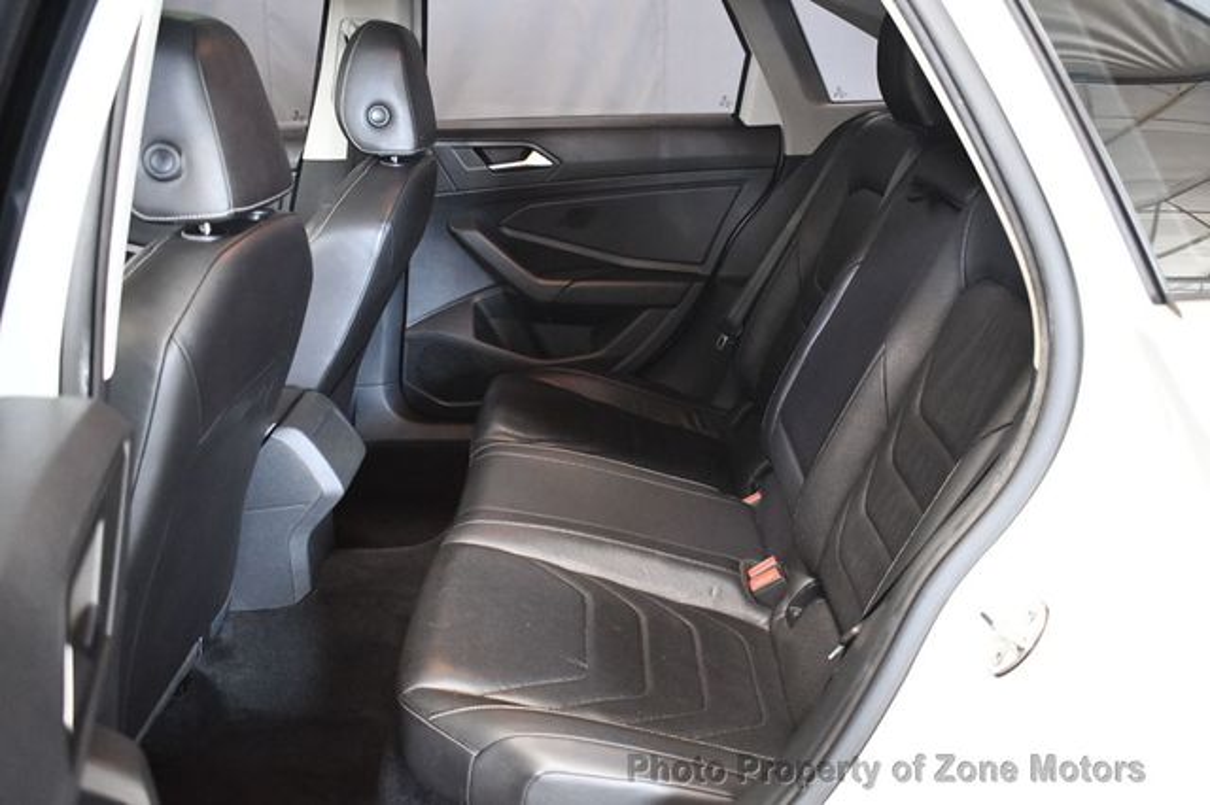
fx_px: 1109
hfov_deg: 57.2
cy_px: 402
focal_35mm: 33
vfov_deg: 39.9
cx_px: 605
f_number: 3.8
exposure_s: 1/60
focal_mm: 22
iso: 5000
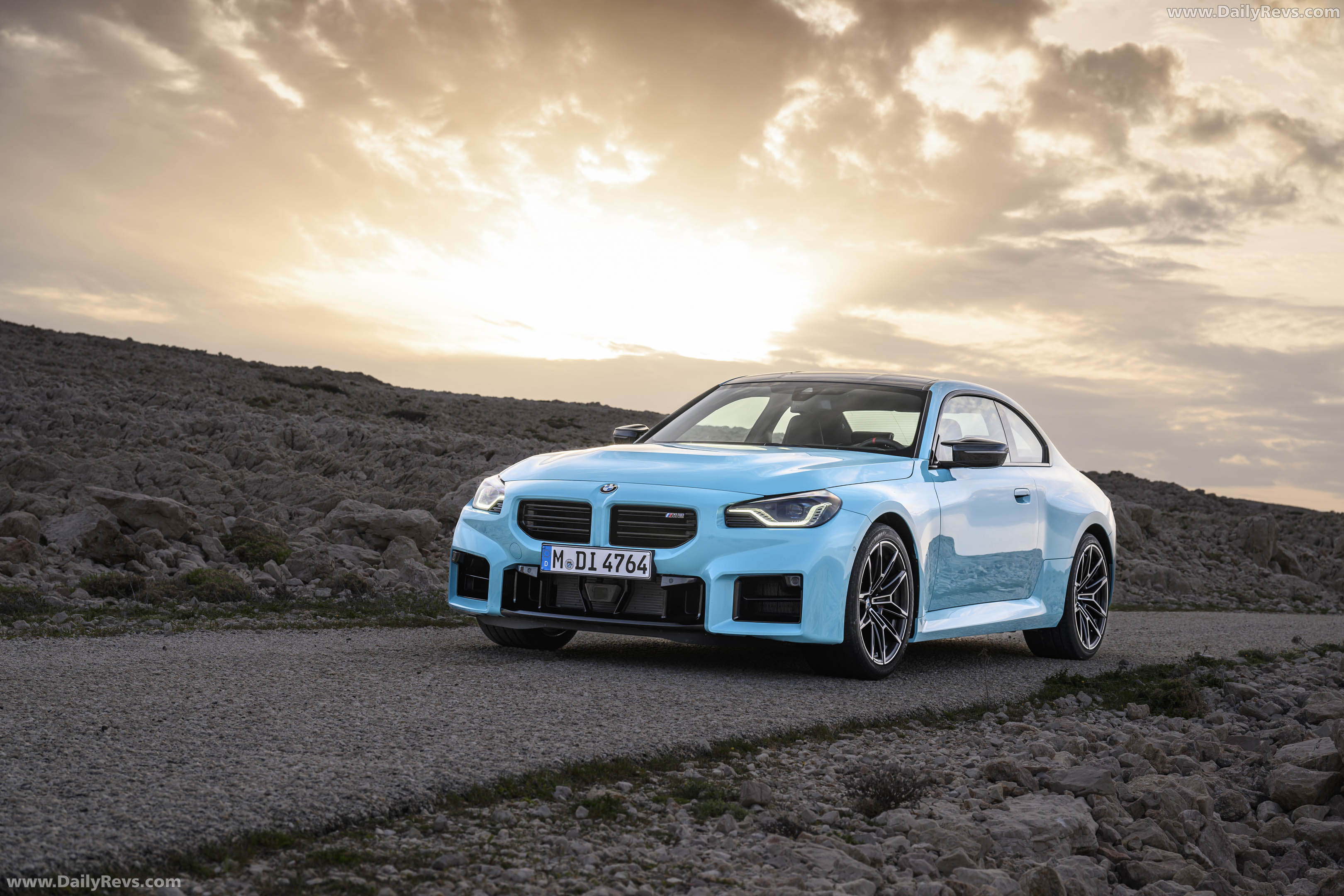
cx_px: 672
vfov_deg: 22.6
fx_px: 2240
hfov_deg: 33.4
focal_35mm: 60
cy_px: 448
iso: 80
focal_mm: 60
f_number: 6.3
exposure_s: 1/60
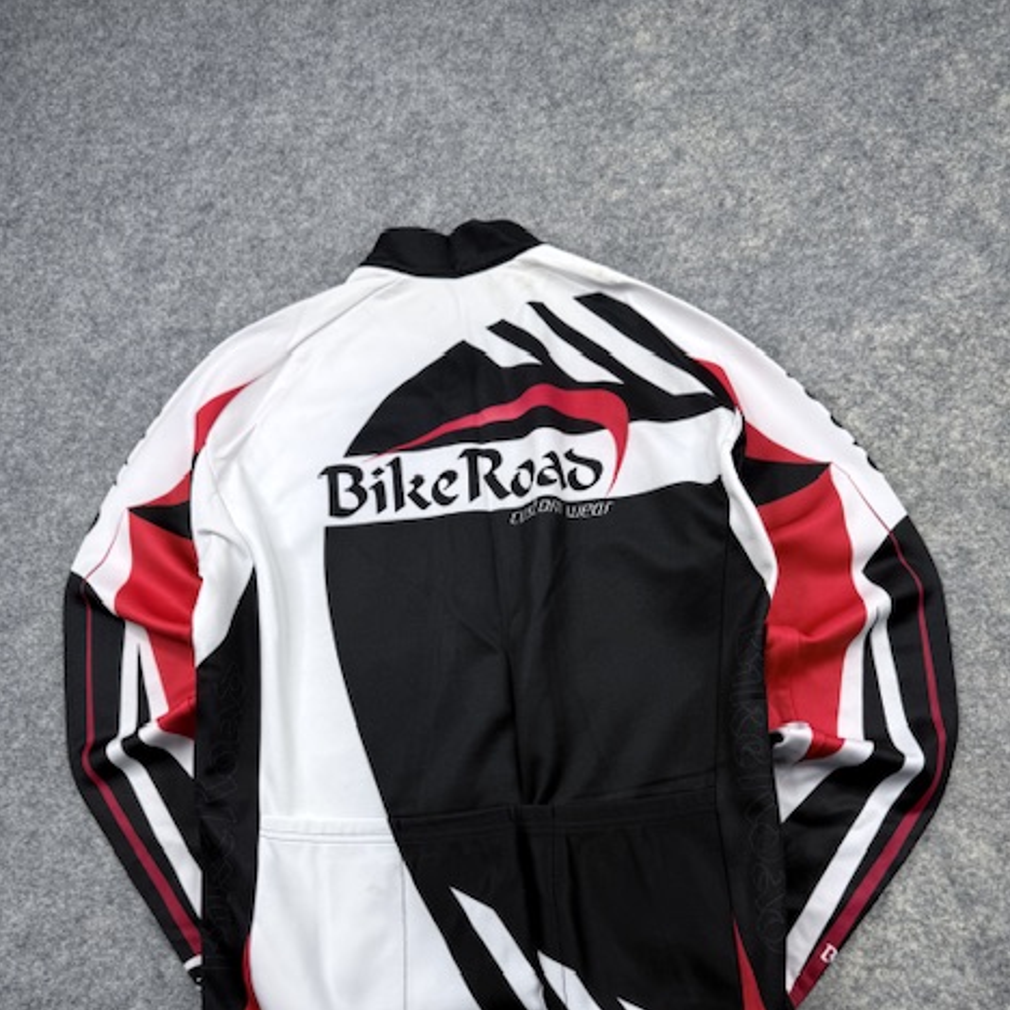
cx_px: 496
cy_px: 682
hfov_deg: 55.6
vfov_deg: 54.4
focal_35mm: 29
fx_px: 957
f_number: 1.78
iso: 64
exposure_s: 1/100
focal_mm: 6.76
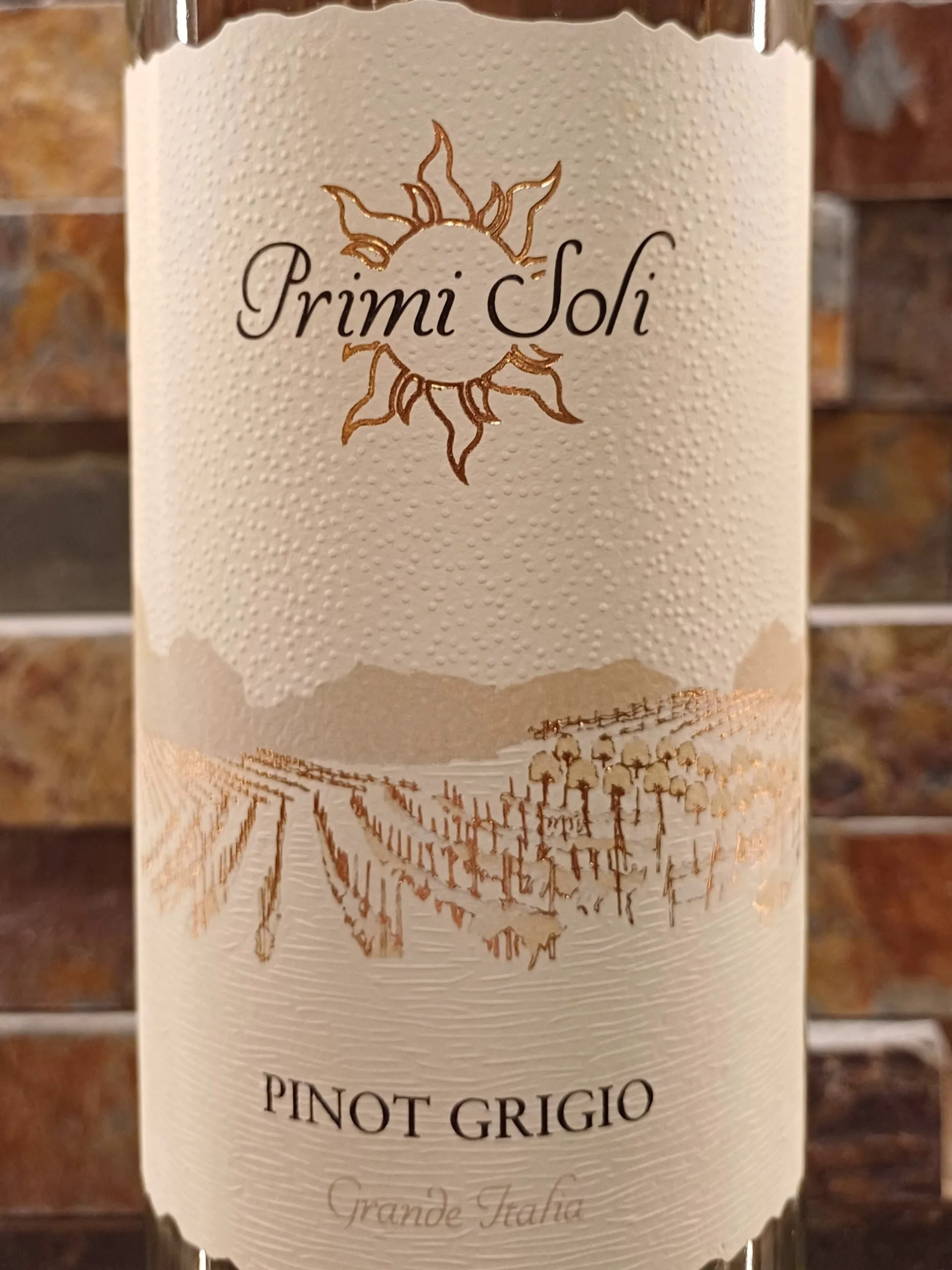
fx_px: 917
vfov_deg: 69.4
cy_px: 635
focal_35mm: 25
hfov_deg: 54.9
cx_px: 476
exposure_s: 1/50
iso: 250
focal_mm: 4.65
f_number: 1.8
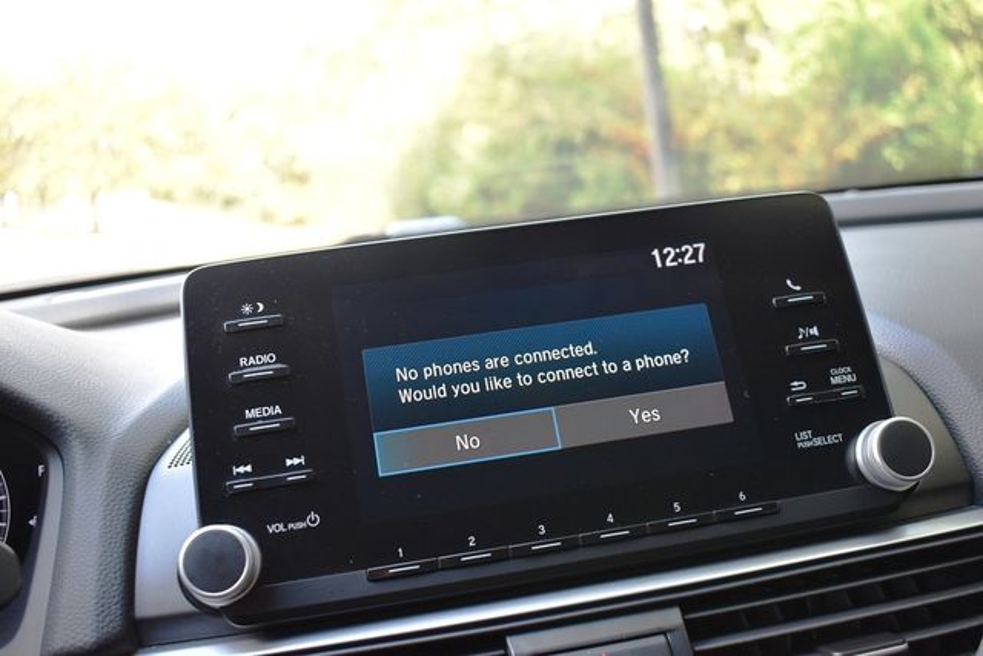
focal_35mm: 36
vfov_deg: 36.9
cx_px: 492
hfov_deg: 53.1
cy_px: 328
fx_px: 983
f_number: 4
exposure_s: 1/160
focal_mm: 24
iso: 800
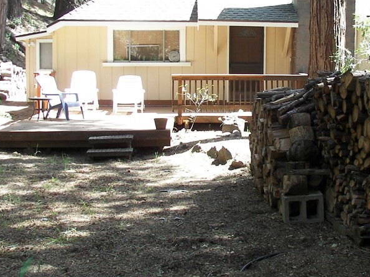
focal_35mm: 62
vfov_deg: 23.6
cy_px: 133
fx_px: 663
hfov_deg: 30.9
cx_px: 249
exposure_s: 1/80
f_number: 2.8
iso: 50
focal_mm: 6
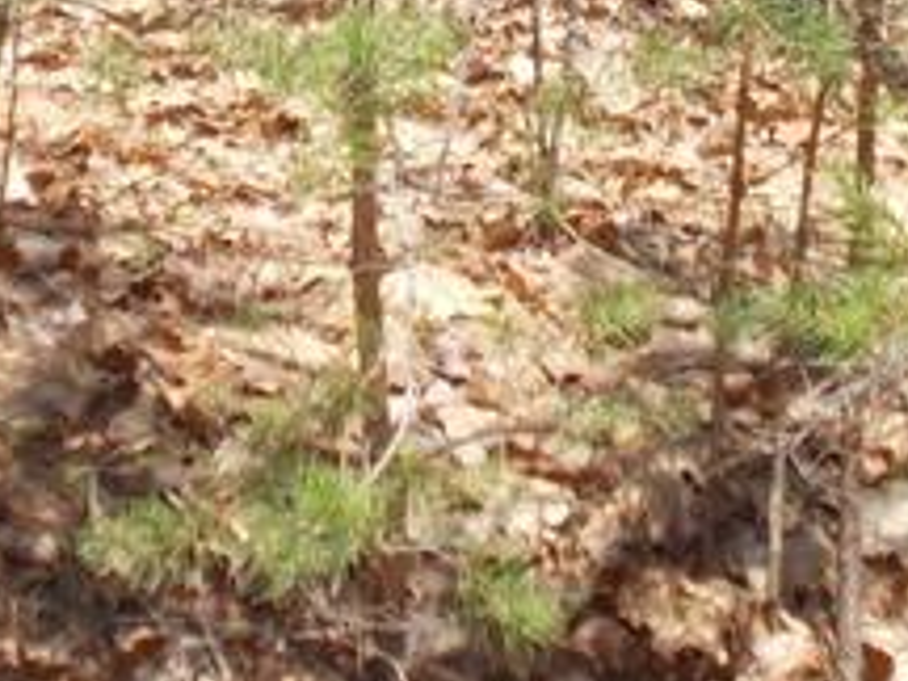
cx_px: 483
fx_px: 5482
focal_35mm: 209
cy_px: -559
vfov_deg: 6.9
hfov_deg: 9.5
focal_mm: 7.9
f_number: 4.2
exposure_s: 1/200
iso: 80
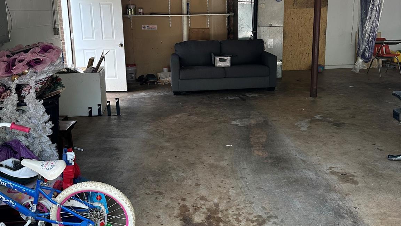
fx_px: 372
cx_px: 200
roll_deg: -0.1
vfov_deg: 33.6
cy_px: 89
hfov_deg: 56.6
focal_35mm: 35
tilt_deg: -11.4
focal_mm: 6.86
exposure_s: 1/205
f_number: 1.78
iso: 64
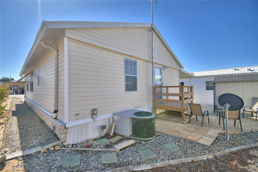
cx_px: 129
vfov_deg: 77.3
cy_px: 86
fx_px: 107
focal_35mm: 15
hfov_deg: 100.4
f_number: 4.5
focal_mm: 10
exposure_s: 1/1000
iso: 100
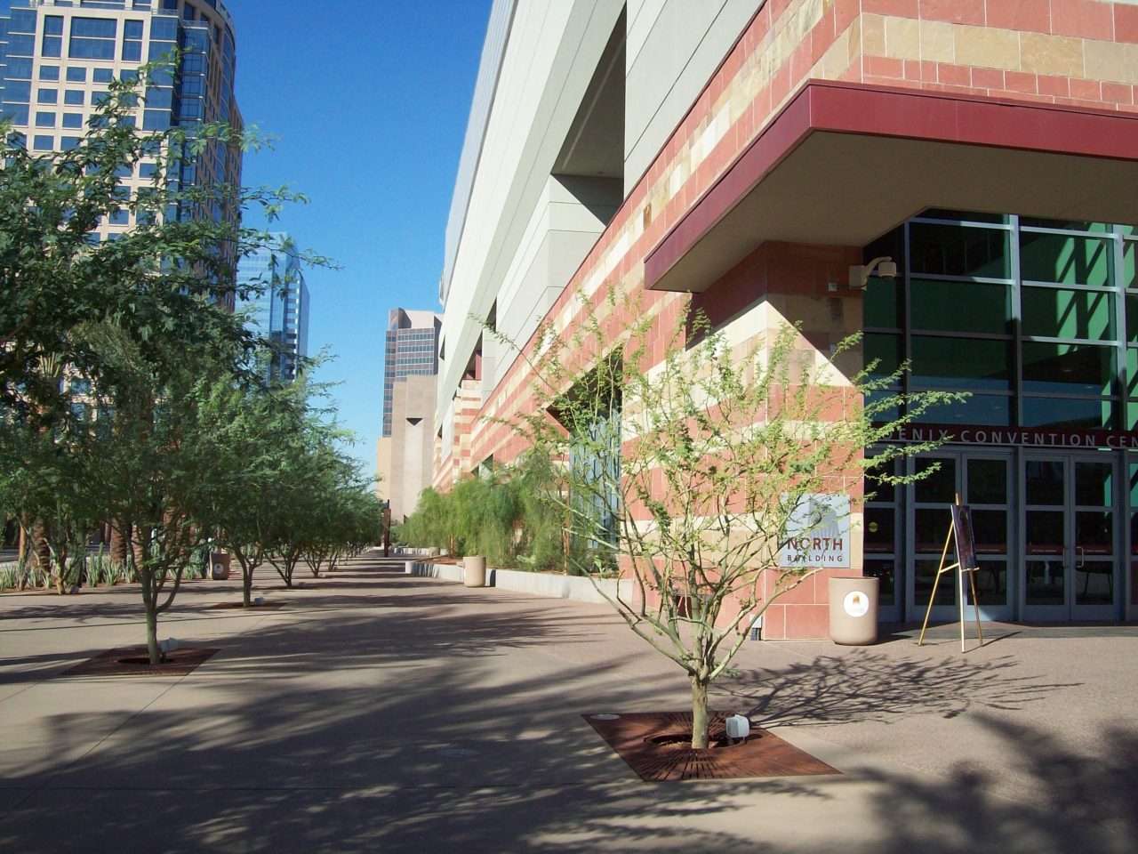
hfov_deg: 51.4
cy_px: 427
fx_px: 1183
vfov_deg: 39.7
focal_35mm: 36
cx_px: 569
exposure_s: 1/539
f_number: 4.8
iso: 80
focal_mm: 6
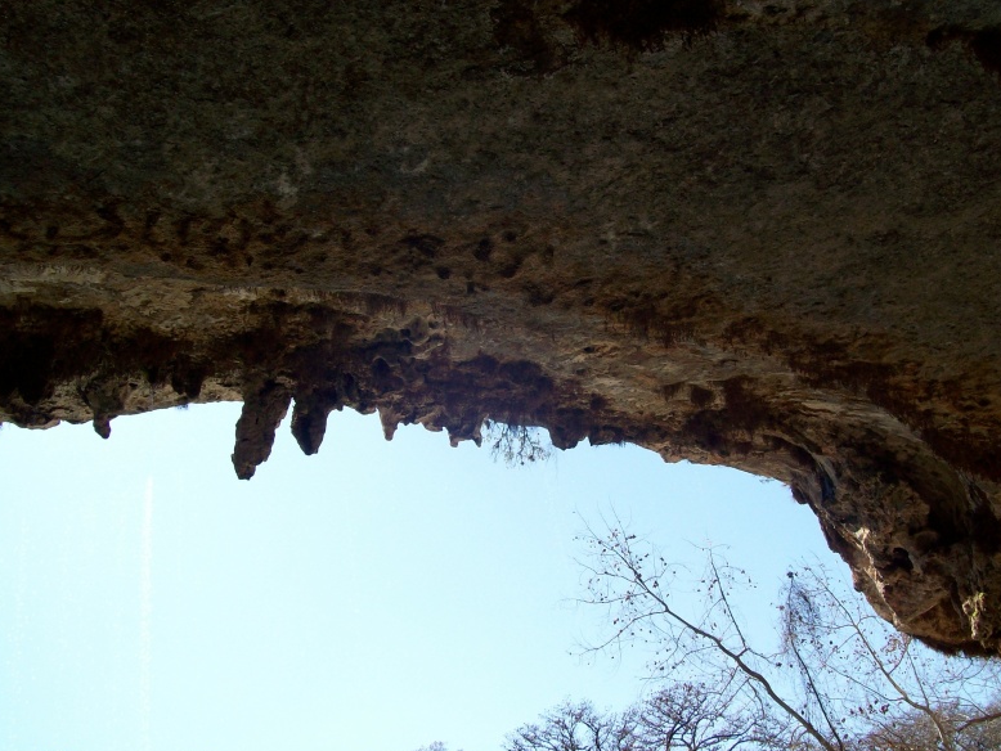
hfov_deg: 50.1
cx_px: 506
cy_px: 385
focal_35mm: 37
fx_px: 1070
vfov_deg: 38.7
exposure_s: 1/272
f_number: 4.8
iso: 80
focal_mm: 6
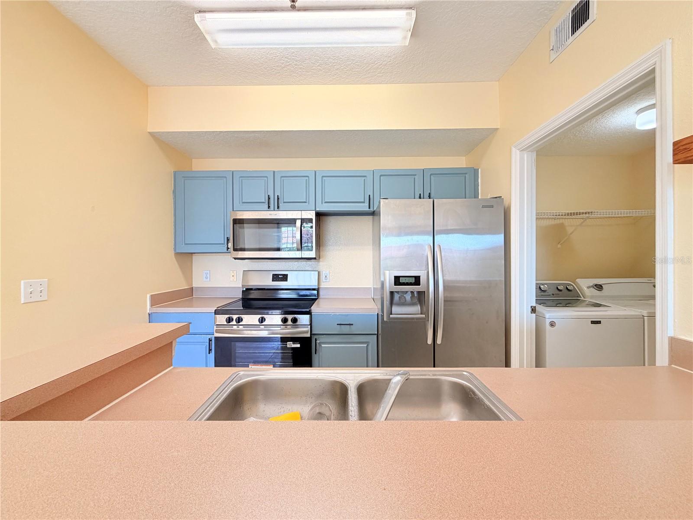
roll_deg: +0.7
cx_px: 346
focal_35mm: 14
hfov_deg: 102.1
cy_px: 260
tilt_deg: -0.8
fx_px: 280
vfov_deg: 85.7
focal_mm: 2.22
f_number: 2.2
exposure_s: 1/120
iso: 160
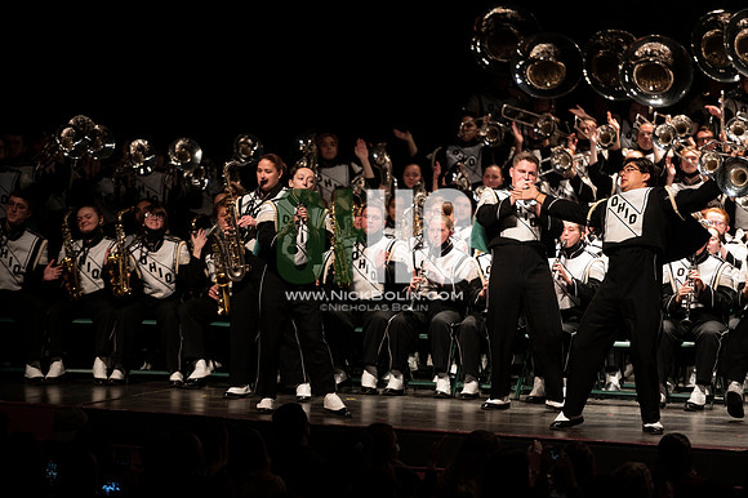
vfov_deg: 6.9
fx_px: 4153
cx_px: 374
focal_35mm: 200
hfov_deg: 10.3
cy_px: 249
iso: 2500
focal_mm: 200
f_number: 2.8
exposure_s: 1/500
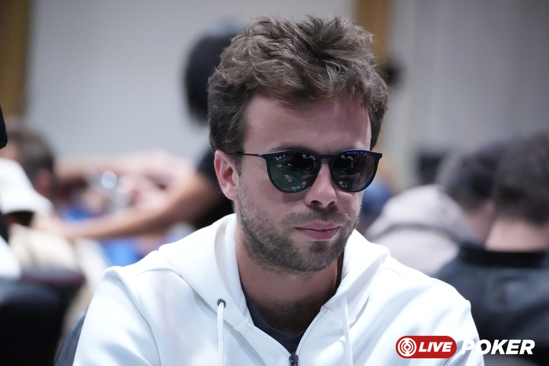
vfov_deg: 7.3
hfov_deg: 10.9
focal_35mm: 188
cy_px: 183
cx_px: 274
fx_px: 2866
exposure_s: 1/250
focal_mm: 188
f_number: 5.6
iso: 20000
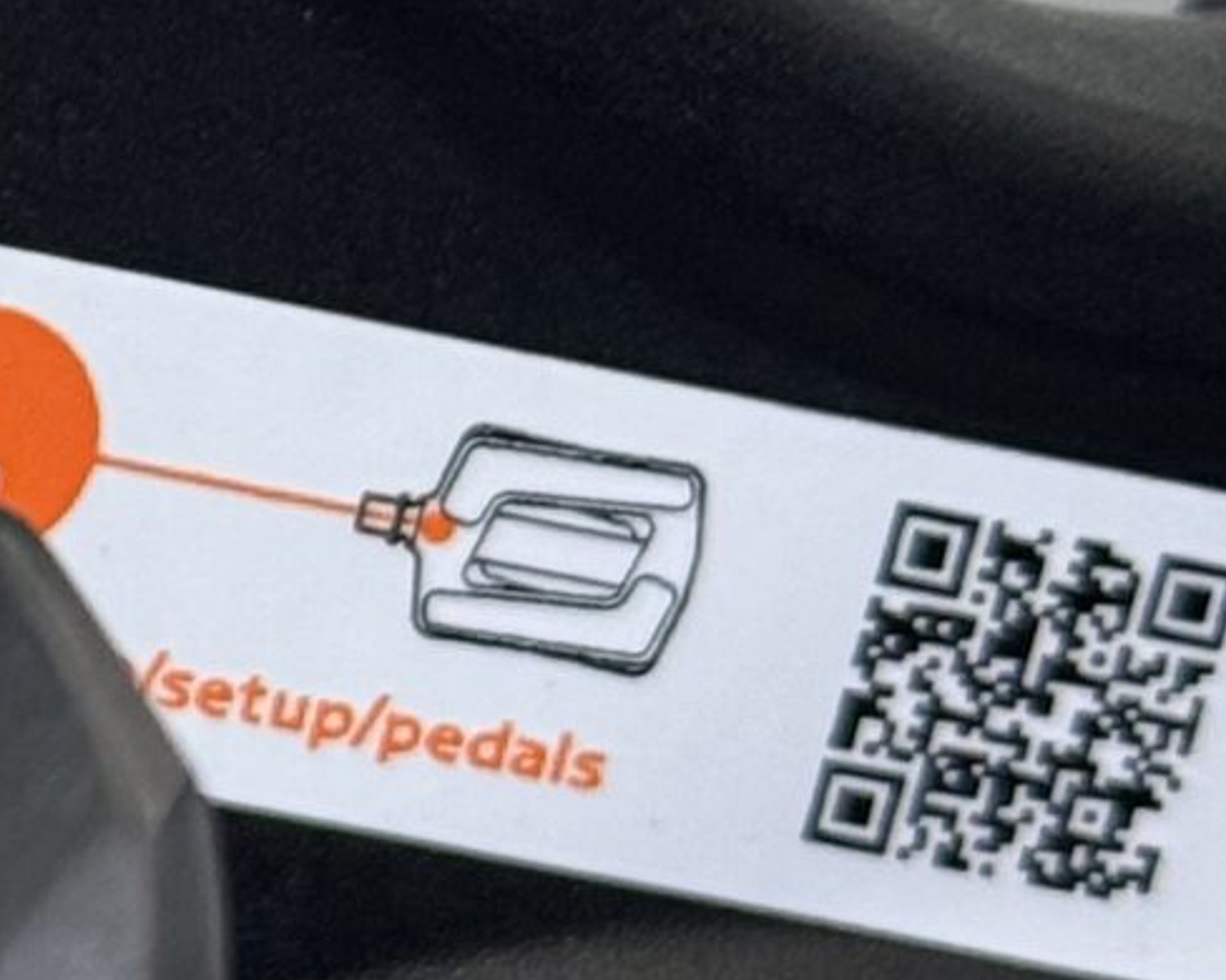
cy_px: -126
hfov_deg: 7.6
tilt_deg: -12.6
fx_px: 8923
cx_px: -909
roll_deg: +0.1
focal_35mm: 246
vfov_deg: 6.3
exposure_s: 1/107
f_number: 1.78
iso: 100
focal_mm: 6.76
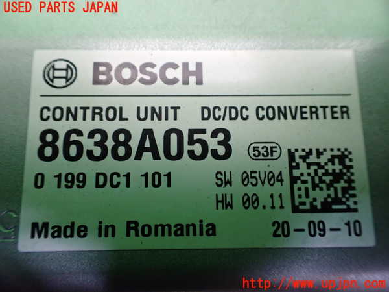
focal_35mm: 30
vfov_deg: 46.8
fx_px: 337
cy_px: 146
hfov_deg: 60.0
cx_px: 194
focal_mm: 5.4
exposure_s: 1/60
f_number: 2.3
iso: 800
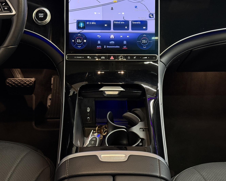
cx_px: 117
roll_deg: -0.9
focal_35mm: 51
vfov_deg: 29.7
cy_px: 92
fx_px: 341
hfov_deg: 36.7
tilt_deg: -34.2
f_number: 1.78
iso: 500
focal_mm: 6.76
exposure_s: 1/40
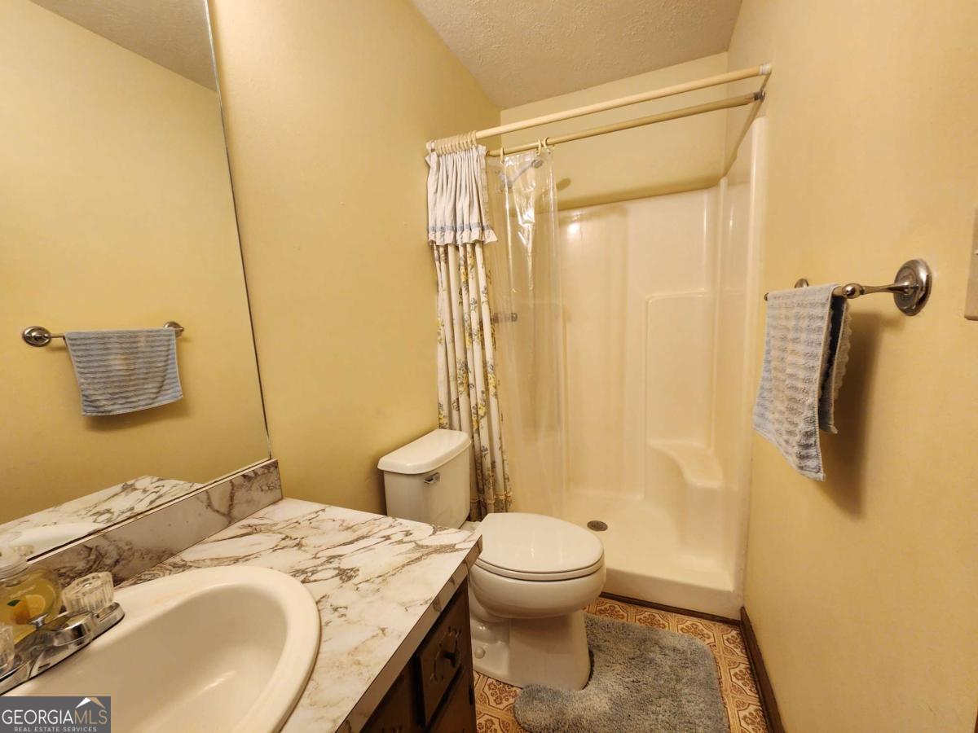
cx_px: 489
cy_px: 366
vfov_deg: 89.9
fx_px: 367
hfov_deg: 106.2
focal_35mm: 13
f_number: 2.2
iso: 160
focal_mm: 2.2
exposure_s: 1/60
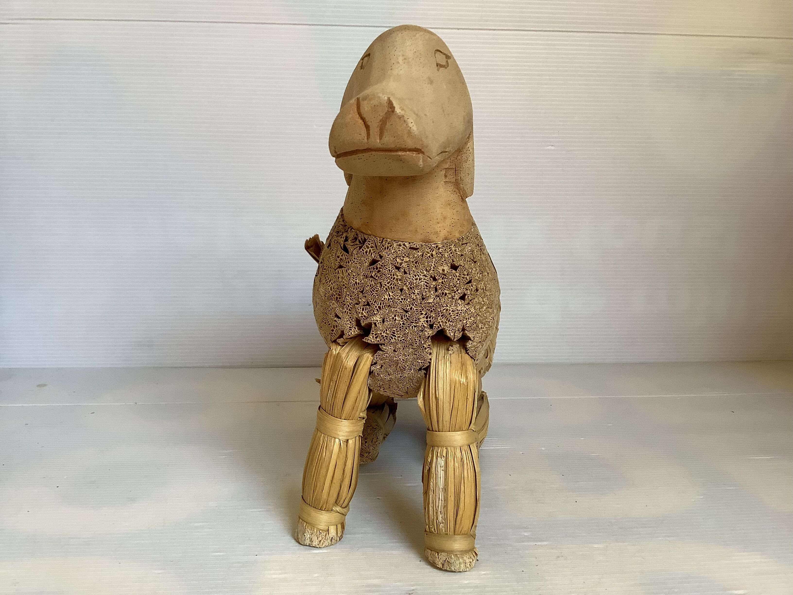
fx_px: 710
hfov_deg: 58.4
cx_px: 396
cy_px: 298
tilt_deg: -7.7
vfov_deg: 45.4
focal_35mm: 31
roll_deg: +0.1
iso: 64
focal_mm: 3.3
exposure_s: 1/50
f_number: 2.4
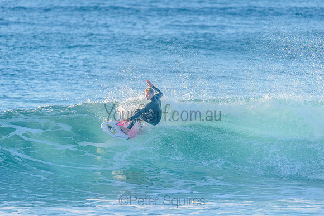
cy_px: 108
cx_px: 162
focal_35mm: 500
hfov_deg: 4.1
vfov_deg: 2.8
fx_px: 4501
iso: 640
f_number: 5.6
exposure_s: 1/2000
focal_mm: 500
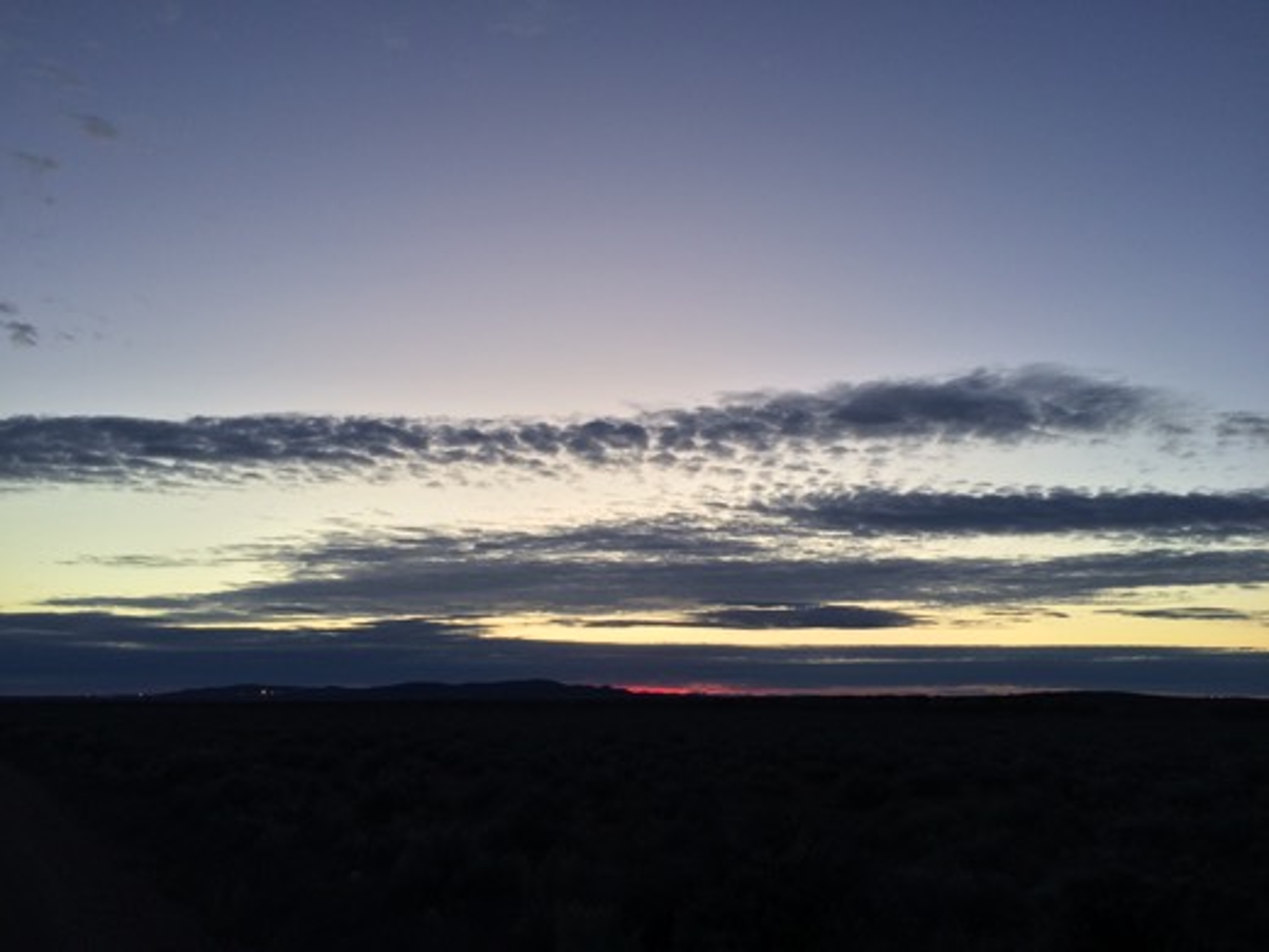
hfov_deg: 61.7
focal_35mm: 29
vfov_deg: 48.2
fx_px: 1063
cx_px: 634
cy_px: 476
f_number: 2.2
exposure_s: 1/60
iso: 40
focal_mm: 4.15
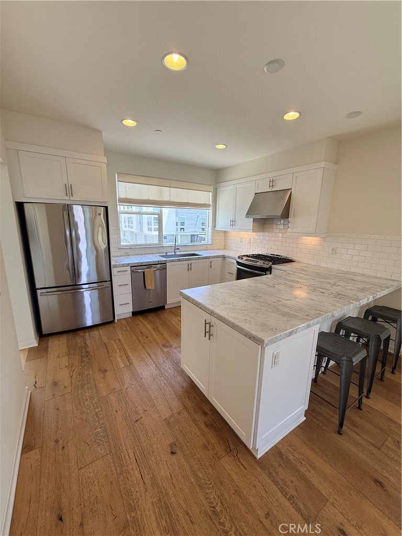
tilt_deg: -11.1
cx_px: 201
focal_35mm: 14
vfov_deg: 102.1
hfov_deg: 85.7
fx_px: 217
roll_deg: -2.0
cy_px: 268
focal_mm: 2.22
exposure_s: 1/183
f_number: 2.2
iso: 64
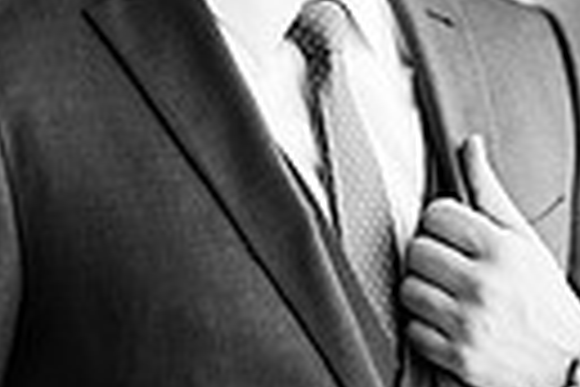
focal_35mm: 225
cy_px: 236
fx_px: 3625
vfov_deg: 6.1
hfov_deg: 9.1
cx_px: 414
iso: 800
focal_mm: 50
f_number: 1.4
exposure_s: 1/2000
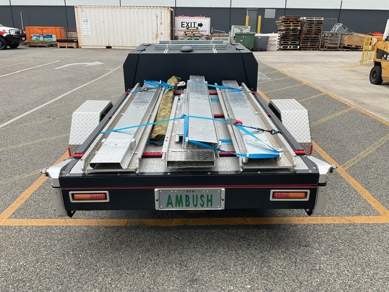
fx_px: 326
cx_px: 194
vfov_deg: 48.2
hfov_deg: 61.7
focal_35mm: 29
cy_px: 146
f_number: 1.8
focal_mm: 3
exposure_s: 1/883
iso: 16
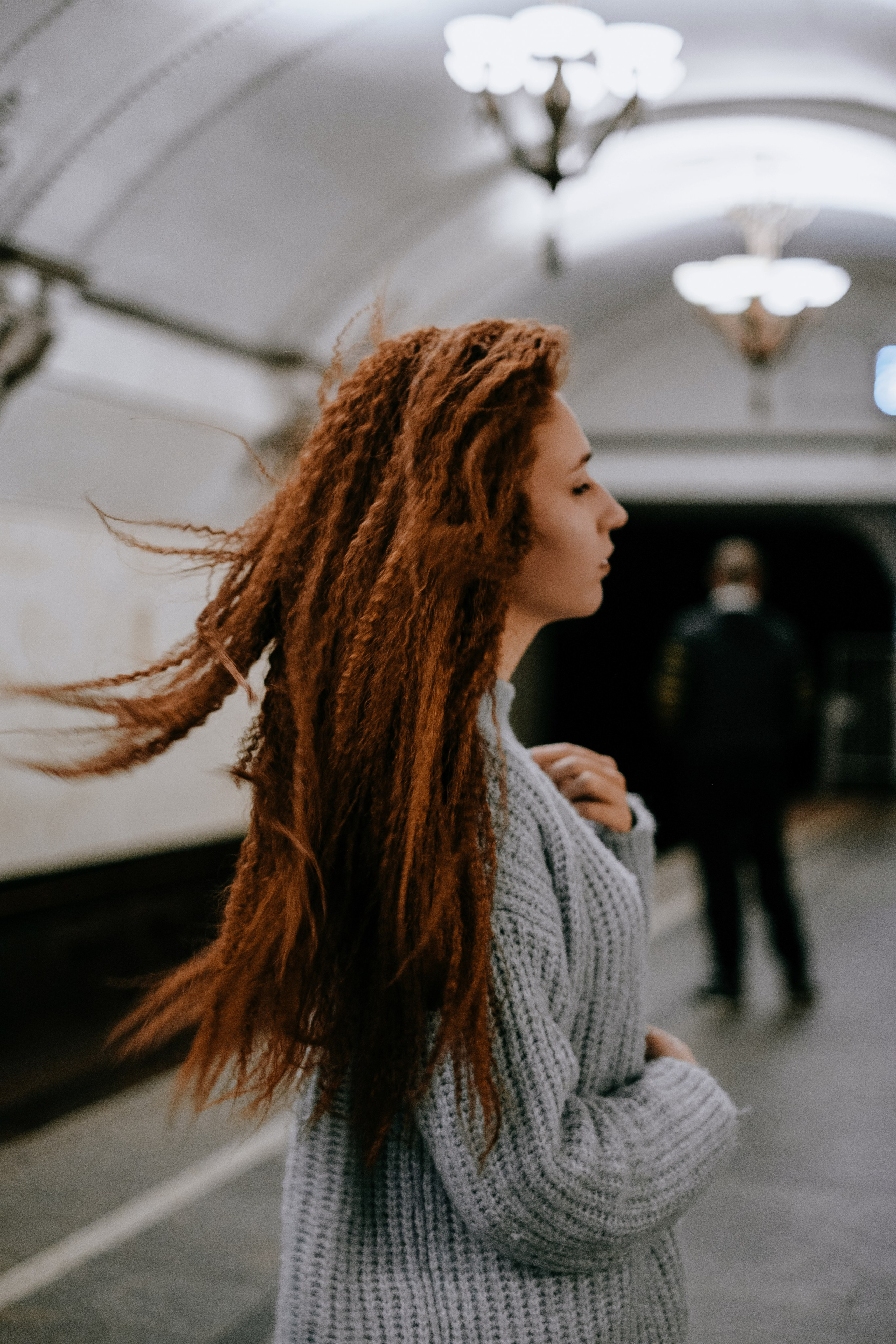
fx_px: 1979
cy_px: 672
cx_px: 448
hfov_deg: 25.5
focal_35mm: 53
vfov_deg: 37.5
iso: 800
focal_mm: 35
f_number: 1.4
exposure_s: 1/125
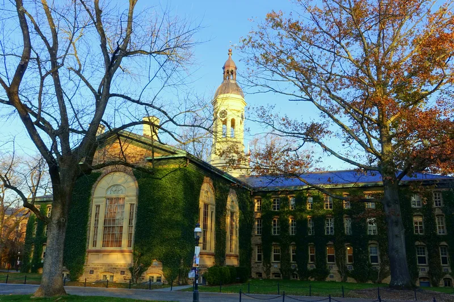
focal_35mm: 30
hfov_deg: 61.9
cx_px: 227
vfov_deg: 43.6
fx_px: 378
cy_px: 151
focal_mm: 11.12
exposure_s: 1/100
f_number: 6.3
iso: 125
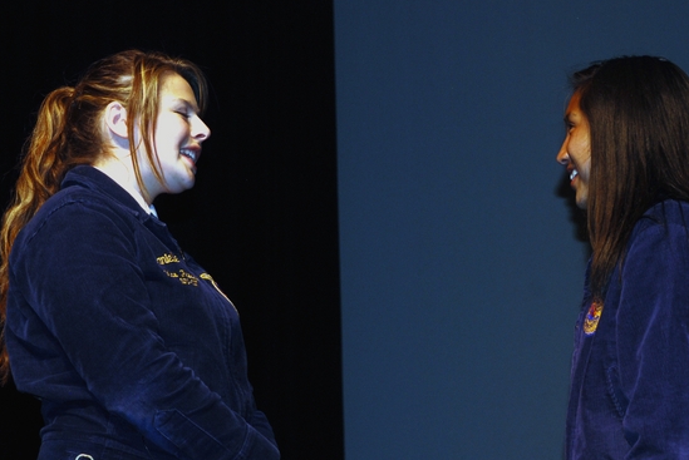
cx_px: 442
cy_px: 243
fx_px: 2944
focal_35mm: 154
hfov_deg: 13.3
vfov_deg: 8.9
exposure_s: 1/60
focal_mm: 75
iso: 220
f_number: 5.6
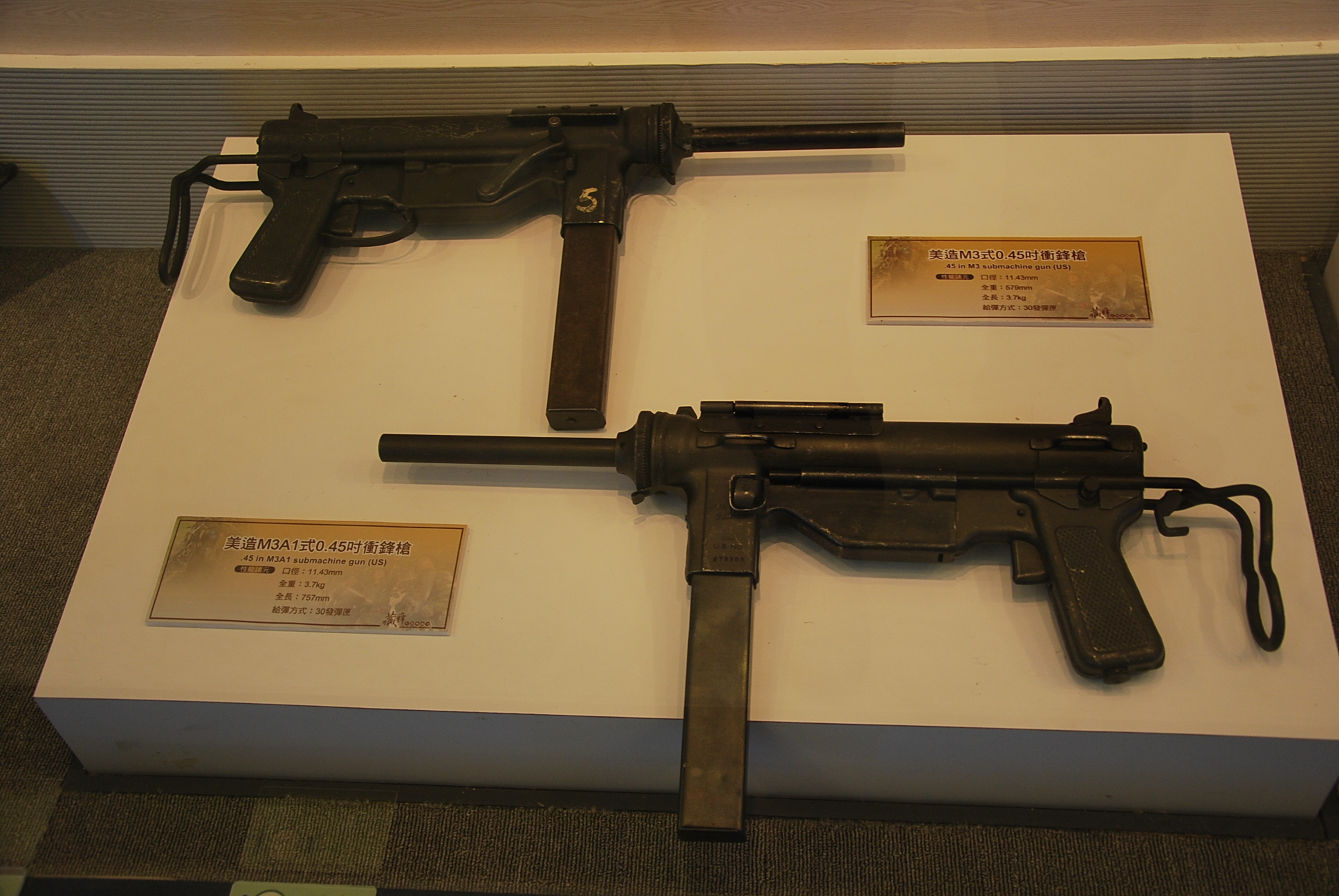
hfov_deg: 49.5
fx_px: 1452
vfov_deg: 34.3
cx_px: 670
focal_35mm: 39
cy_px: 448
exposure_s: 1/30
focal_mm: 26
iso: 250
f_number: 4
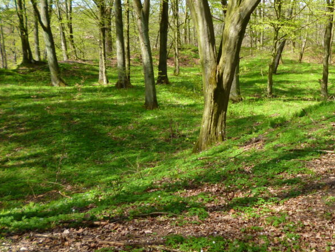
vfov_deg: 30.2
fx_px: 465
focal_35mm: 48
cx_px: 236
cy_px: 96
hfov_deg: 39.0
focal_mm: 5
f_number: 3.1
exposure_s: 1/200
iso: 100
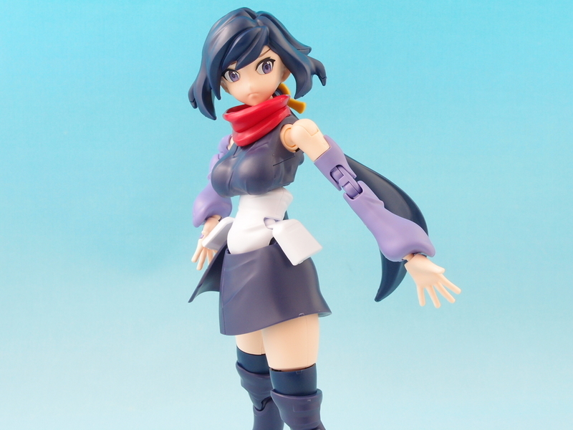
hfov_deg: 41.2
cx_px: 286
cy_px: 215
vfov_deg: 31.5
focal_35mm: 46
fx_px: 761
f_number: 8
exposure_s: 1
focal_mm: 9.87
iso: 100
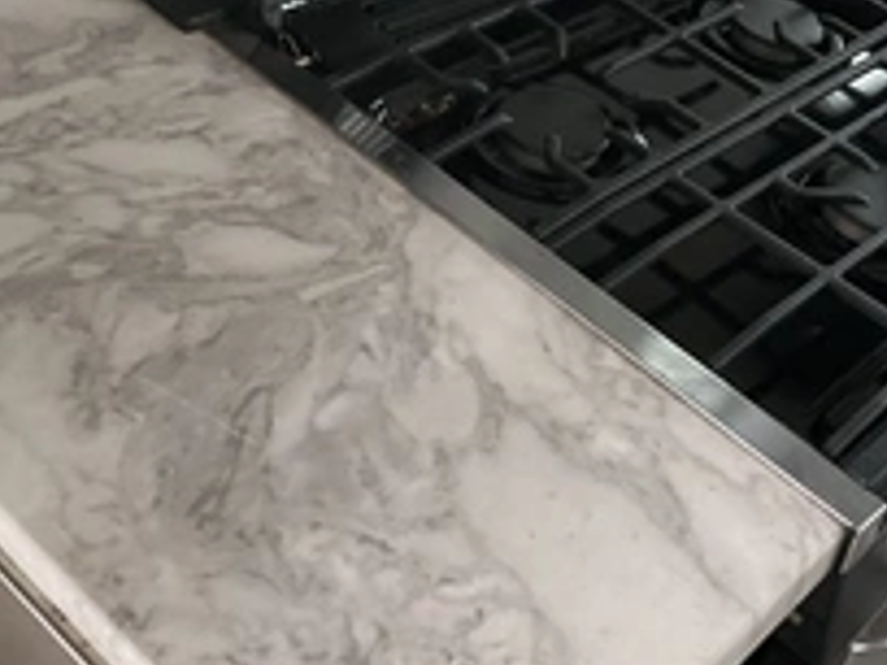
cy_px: 200
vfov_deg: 25.5
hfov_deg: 32.7
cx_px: 726
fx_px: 1461
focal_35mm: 57
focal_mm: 3
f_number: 1.8
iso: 100
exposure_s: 1/60
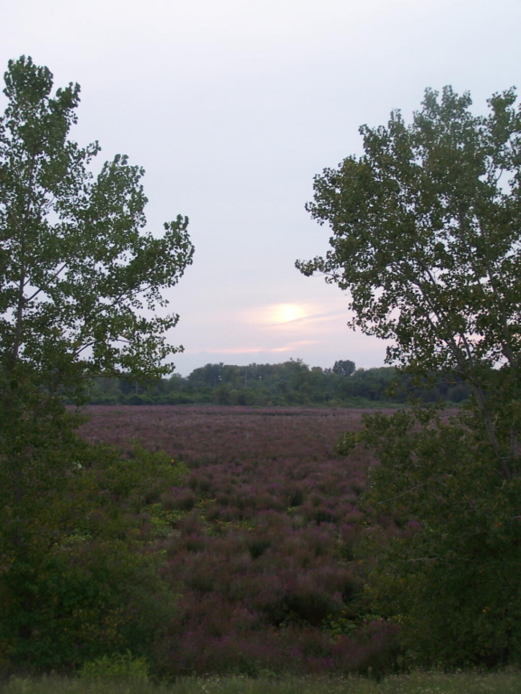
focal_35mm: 56
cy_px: 347
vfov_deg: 34.3
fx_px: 1124
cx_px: 260
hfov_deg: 26.1
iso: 80
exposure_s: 1/60
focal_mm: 9.3
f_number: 3.1
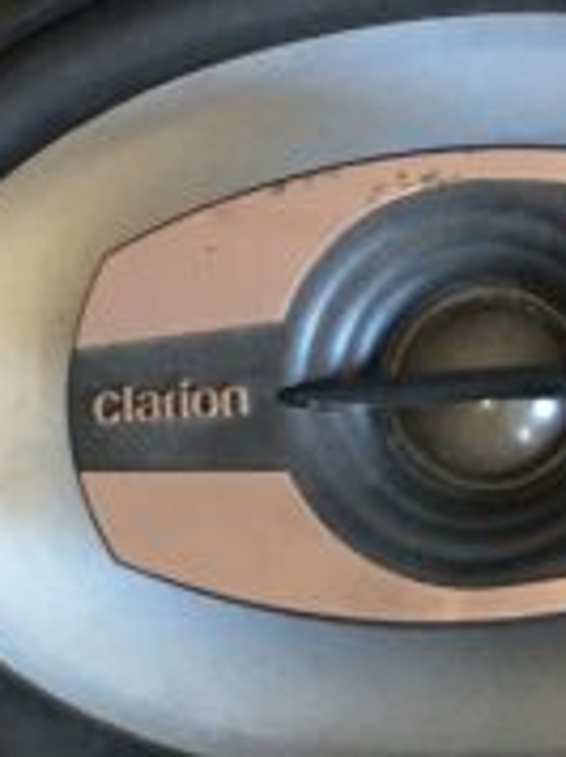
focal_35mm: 167
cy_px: 383
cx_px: 1306
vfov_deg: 11.8
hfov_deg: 8.2
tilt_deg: -84.8
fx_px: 3650
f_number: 2.2
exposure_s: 1/15
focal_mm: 4.15
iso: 50
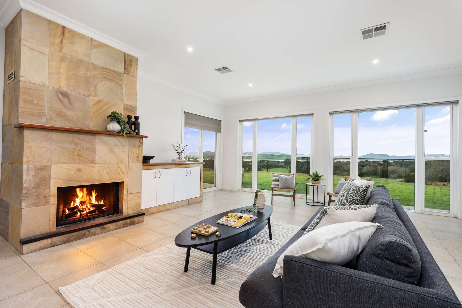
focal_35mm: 16
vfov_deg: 73.7
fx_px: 205
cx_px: 231
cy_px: 154
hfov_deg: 96.7
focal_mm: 16
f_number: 7.1
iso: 320
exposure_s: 1/8
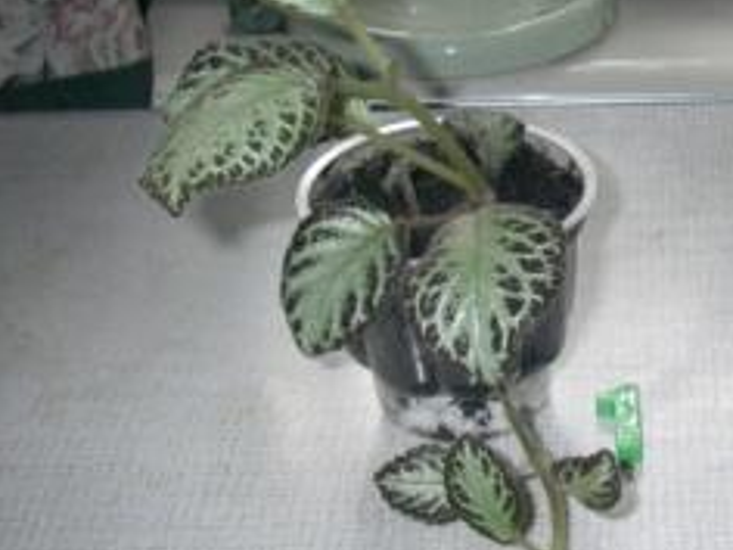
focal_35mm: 72
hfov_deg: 26.1
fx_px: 1525
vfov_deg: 20.4
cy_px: 298
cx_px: 665
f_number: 3.3
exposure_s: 1/50
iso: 320
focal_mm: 6.3
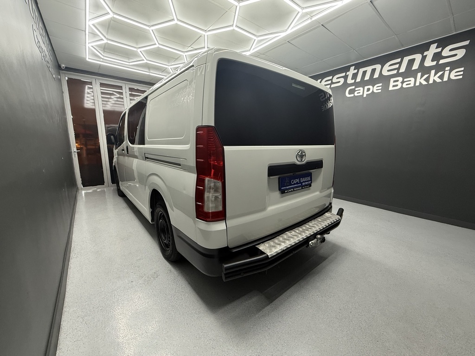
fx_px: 192
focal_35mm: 14
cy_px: 178
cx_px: 238
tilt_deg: -10.2
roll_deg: -0.4
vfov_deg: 85.7
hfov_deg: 102.1
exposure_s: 1/100
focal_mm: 2.22
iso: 160
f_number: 2.2
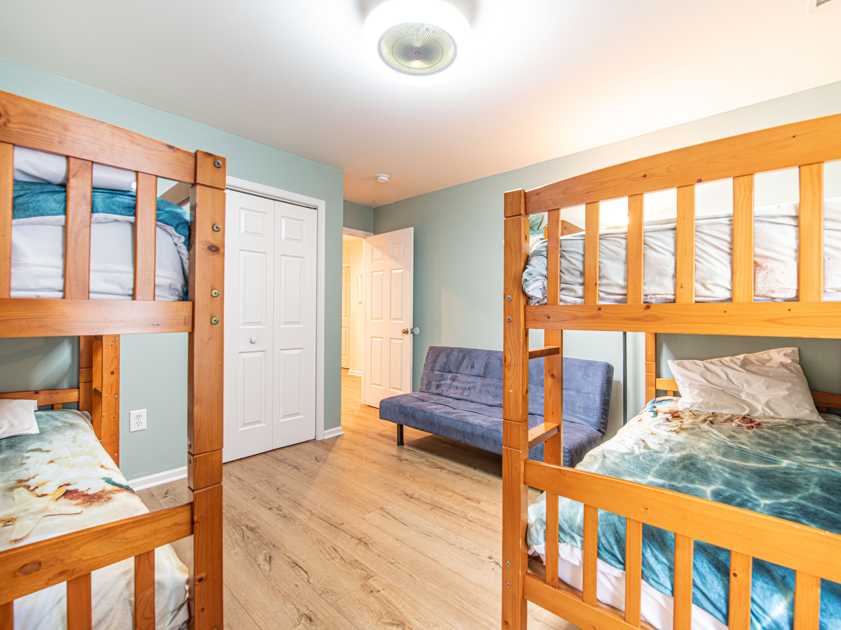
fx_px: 368
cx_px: 440
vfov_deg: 81.2
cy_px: 315
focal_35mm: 15
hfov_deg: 97.6
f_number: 9
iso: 90
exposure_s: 3
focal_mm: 14
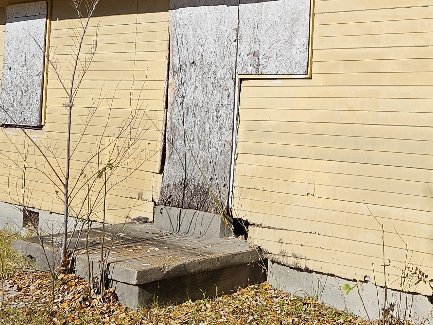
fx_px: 926
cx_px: 425
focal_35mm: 74
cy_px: -12
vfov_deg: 19.2
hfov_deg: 25.2
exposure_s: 1/2921
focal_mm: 5.4
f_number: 1.8
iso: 25
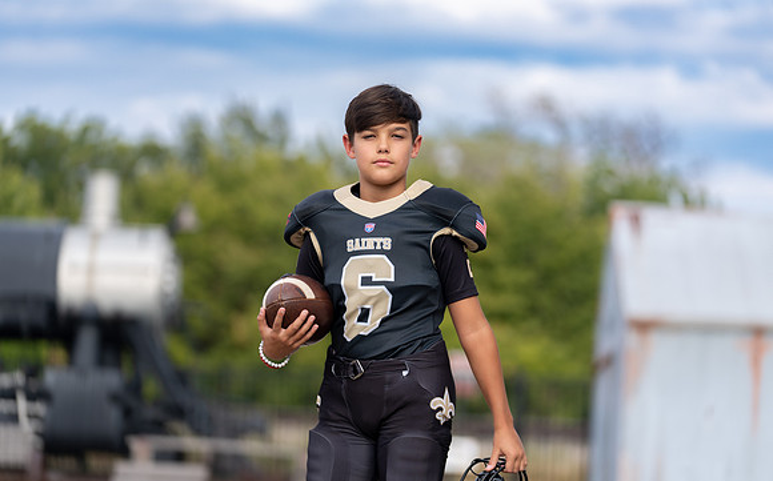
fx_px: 2849
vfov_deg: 9.7
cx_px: 390
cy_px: 254
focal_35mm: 135
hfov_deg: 15.5
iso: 100
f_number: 2.8
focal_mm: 130
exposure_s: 1/640
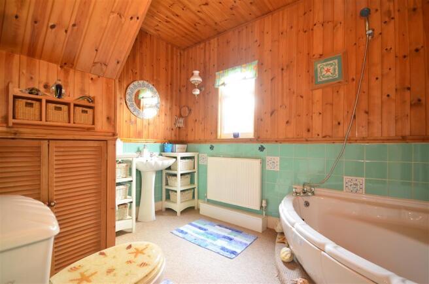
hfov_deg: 100.5
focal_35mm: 15
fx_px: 178
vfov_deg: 77.0
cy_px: 142
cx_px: 214
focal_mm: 10
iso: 200
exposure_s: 1/2
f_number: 5
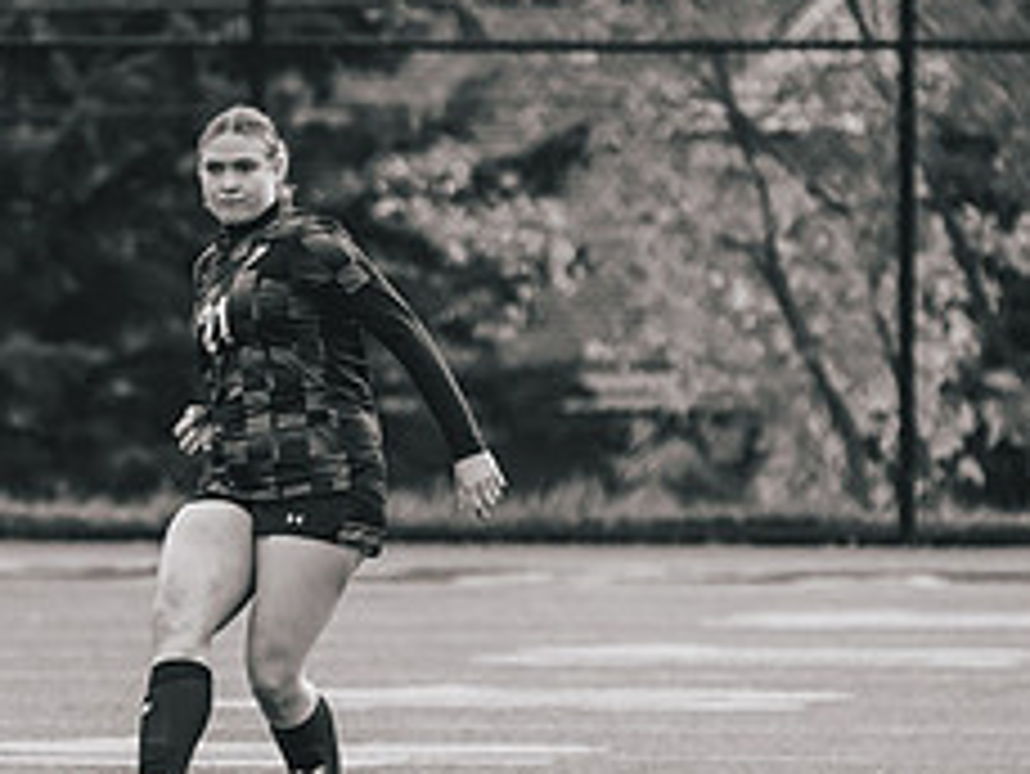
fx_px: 24829
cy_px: 556
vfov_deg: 1.8
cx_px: 207
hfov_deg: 2.4
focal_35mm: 834
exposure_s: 1/800
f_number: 6.3
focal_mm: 333
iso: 800
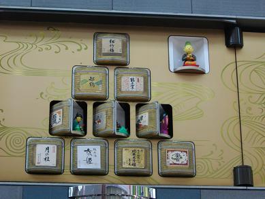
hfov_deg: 20.4
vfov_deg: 15.4
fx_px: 735
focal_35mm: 96
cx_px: 132
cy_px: 100
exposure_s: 1/100
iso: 362
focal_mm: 17.1
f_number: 5.2
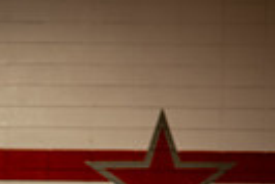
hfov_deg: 24.1
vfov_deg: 12.6
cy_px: 457
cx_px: 13
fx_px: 619
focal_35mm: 81
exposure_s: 1/500
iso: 100
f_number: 1.4
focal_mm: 24
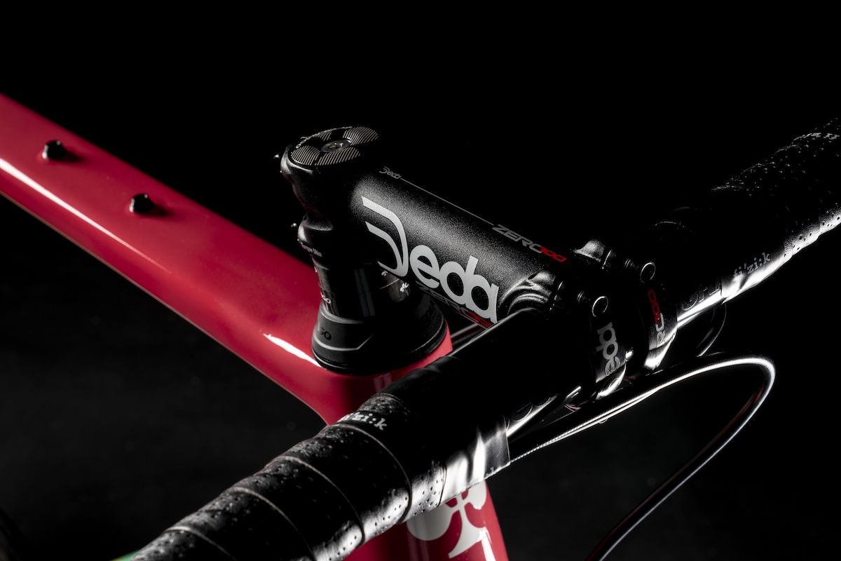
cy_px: 280
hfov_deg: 28.8
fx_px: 1635
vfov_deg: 19.5
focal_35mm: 70
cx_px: 420
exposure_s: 1/160
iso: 100
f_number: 16
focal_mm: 70
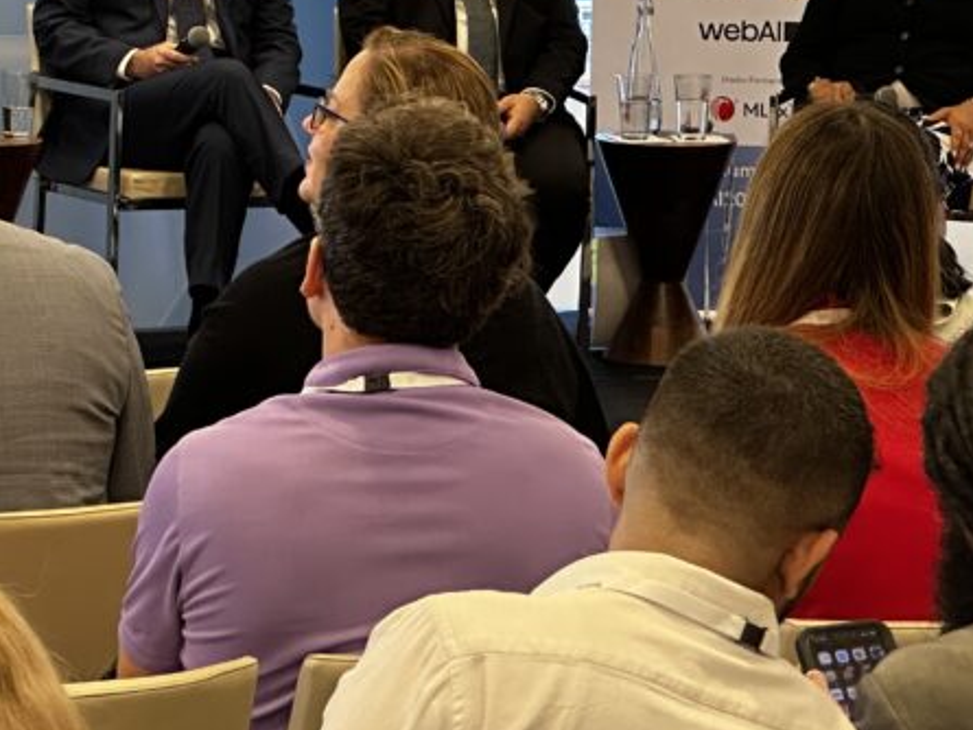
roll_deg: -1.4
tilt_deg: -2.3
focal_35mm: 177
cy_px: 2
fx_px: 4977
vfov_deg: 8.3
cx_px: 33
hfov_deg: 11.1
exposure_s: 1/60
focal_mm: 9
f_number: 2.8
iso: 200
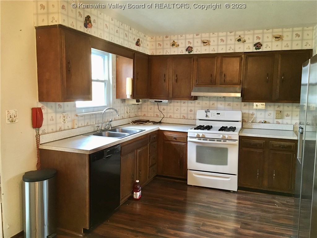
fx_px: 266
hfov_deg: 61.7
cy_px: 119
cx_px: 158
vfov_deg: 48.2
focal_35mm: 29
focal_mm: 4.15
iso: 200
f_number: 2.2
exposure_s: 1/30
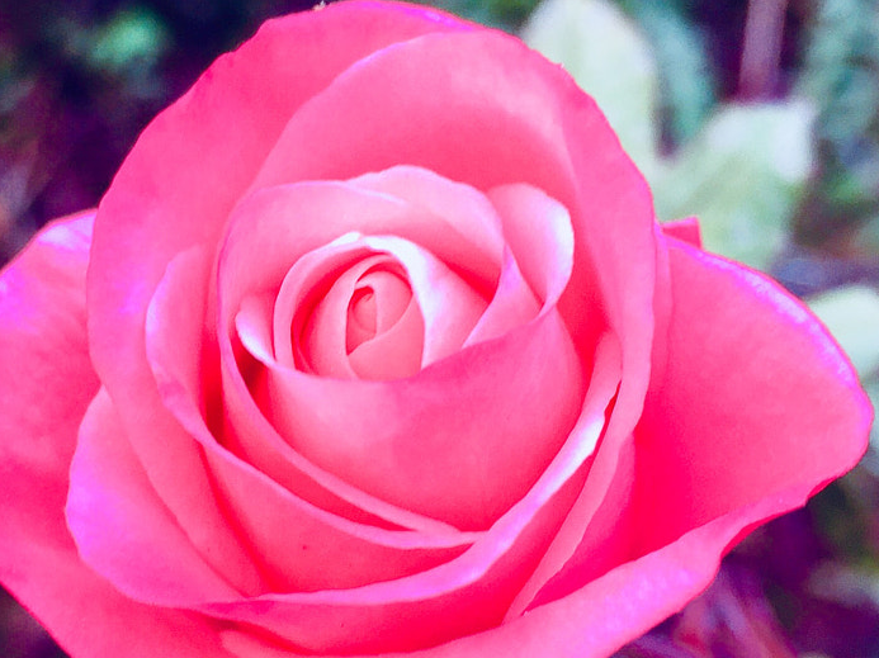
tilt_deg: -69.9
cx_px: 299
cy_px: 374
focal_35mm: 67
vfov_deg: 21.9
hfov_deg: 28.8
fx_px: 1700
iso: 40
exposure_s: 1/50
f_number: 2.2
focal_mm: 4.15
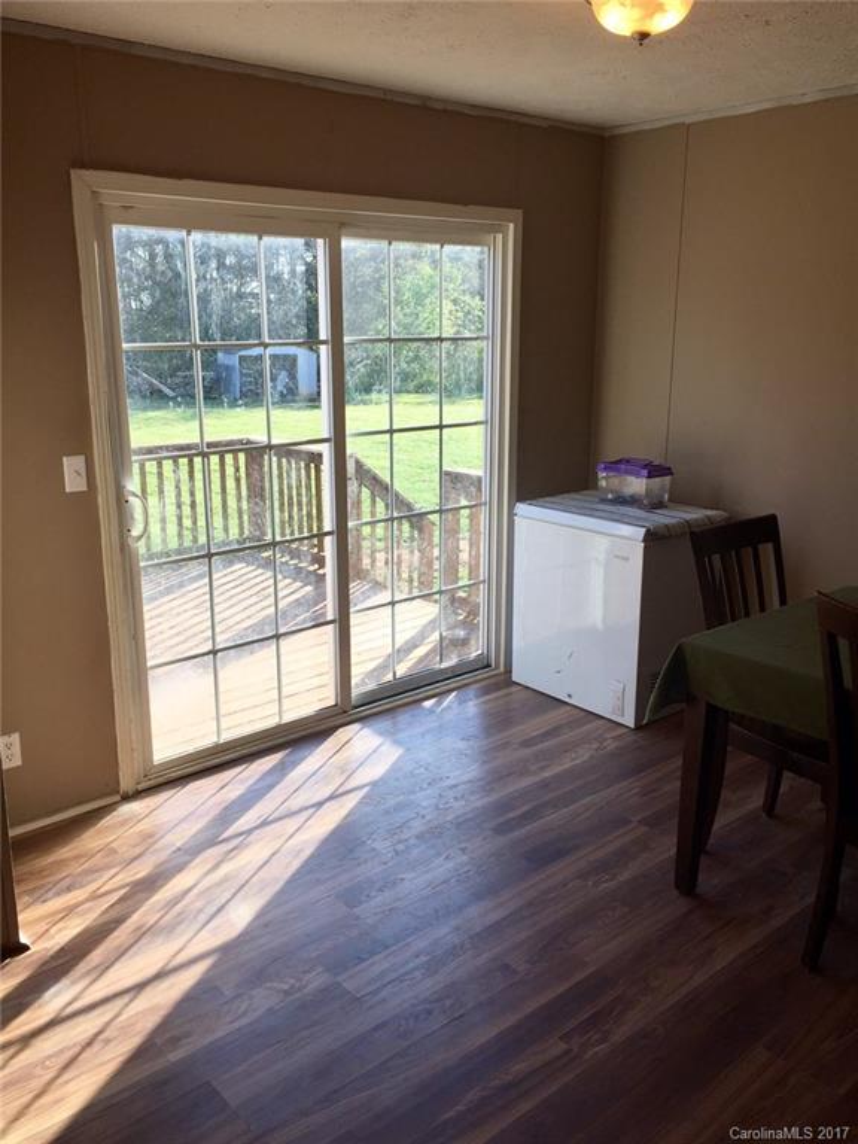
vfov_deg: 61.7
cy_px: 572
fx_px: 958
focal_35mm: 29
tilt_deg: -14.6
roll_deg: -0.3
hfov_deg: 48.2
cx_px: 429
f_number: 2.2
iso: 32
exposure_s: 1/314
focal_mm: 4.15
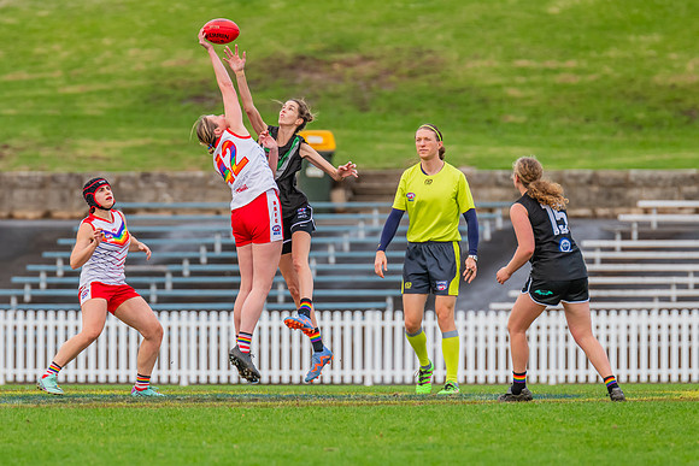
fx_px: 11009
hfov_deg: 3.6
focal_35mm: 567
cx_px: 275
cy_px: 201
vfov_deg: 2.4
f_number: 6.3
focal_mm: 420
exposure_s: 1/1000
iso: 800
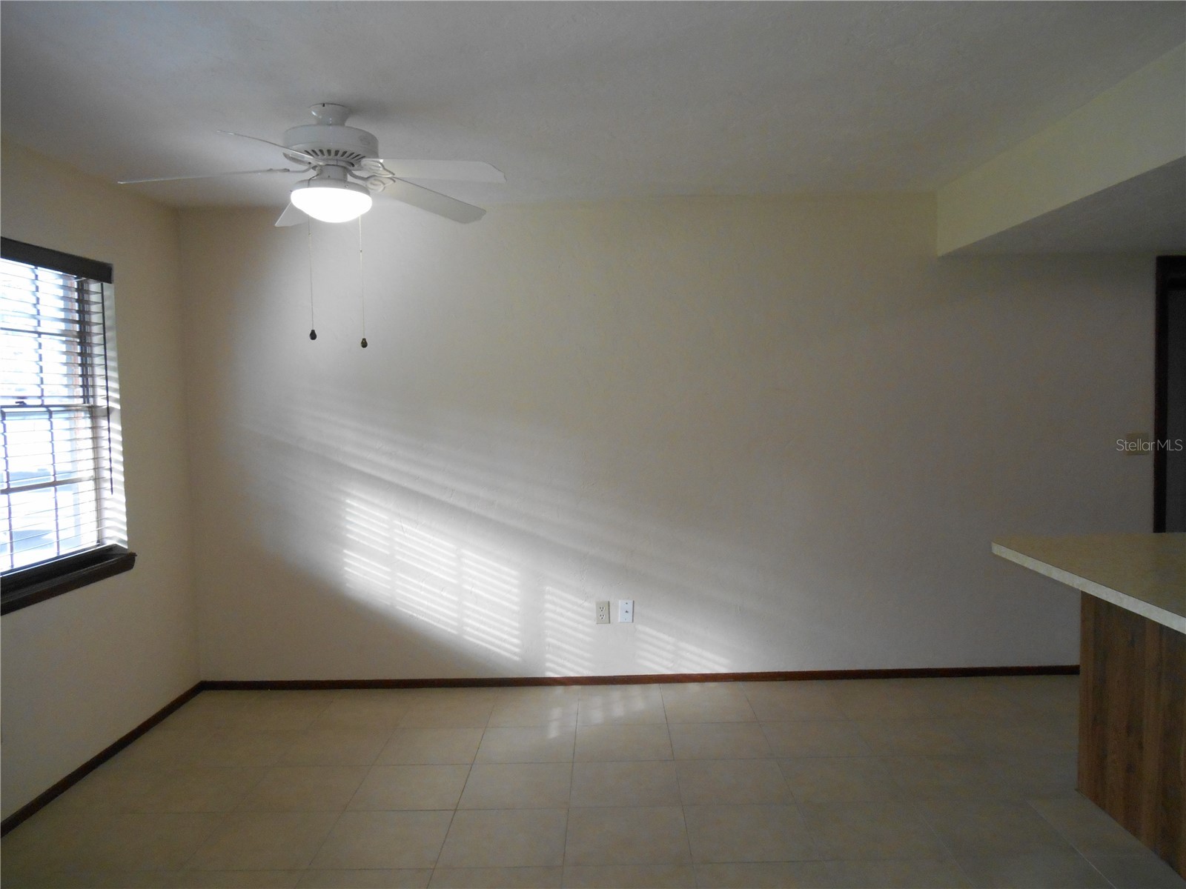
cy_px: 444
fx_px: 891
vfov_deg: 53.1
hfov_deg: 67.3
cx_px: 593
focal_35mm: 26
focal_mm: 4.7
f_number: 3.4
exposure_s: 1/30
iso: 320
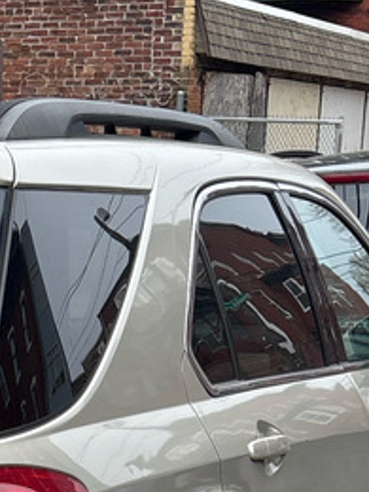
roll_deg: -0.1
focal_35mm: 120
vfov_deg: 15.0
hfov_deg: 12.0
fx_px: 1706
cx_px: -87
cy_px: 770
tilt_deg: -20.0
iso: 50
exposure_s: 1/811
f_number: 1.6
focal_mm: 5.96
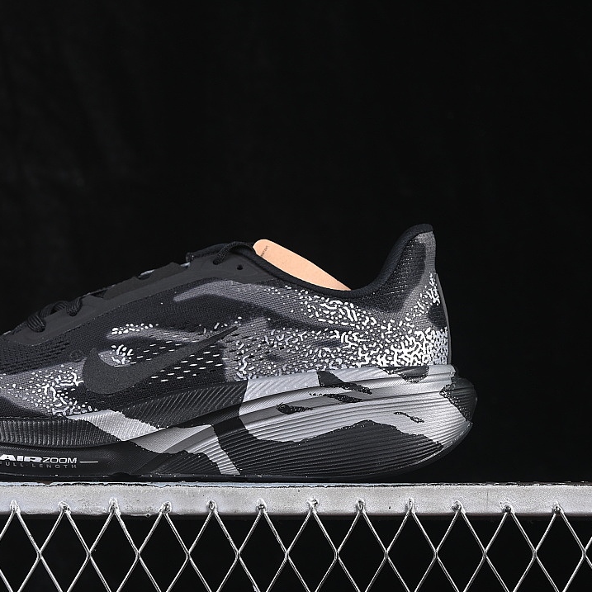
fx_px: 1857
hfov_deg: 18.0
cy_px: 296
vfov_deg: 18.1
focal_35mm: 96
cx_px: 178
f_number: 6.3
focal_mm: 50
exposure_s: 1/60
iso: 160
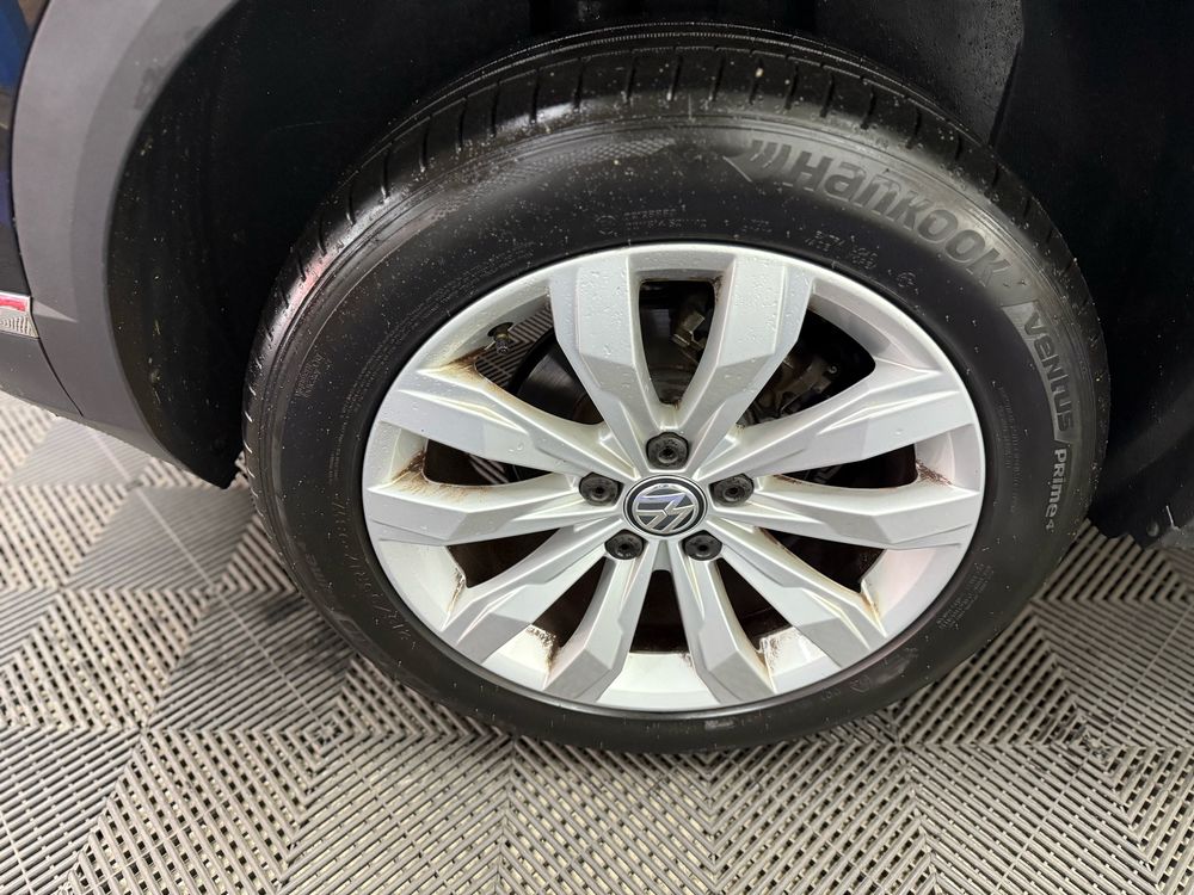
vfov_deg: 56.8
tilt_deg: -38.4
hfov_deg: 71.6
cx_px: 597
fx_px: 828
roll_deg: +1.5
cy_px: 448
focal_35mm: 24
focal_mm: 6.76
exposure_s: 1/50
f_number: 1.78
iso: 640
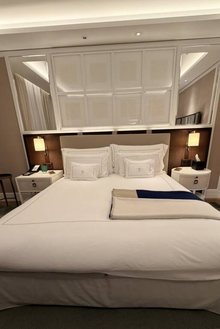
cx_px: 114
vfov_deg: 92.5
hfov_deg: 70.4
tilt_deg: -18.8
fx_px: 156
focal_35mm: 17
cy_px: 191
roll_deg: +1.9
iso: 160
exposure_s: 1/67
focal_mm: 2.22
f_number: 2.2
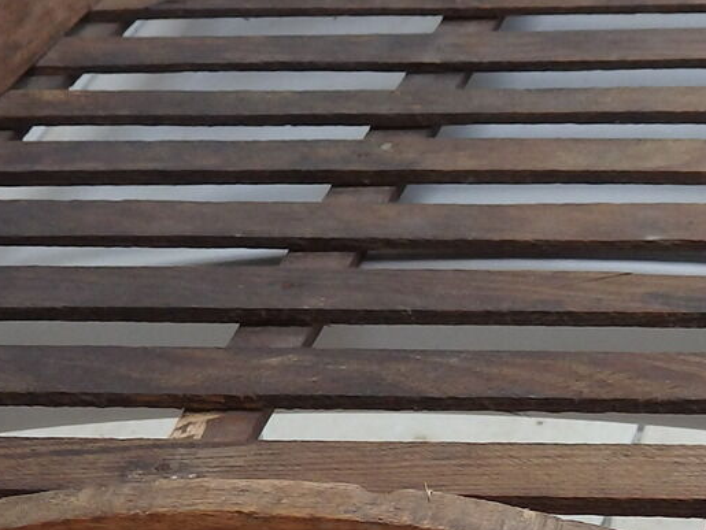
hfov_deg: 20.0
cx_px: 587
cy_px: 730
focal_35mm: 97
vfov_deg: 14.5
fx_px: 1980
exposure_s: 1/640
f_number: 3
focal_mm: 4.5
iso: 125
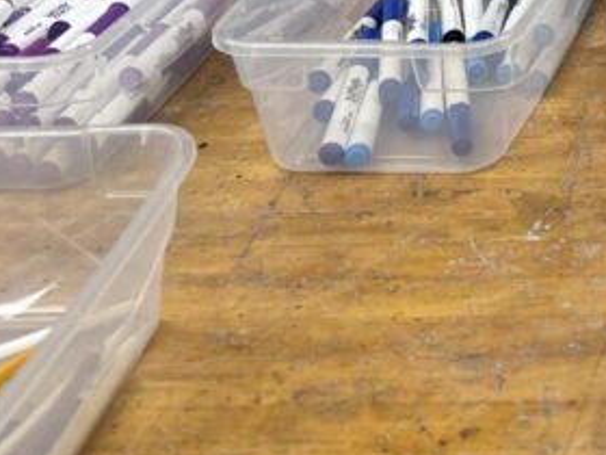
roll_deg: -0.2
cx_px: 961
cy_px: -366
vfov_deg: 13.8
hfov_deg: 18.0
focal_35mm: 95
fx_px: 1663
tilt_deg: -13.2
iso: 125
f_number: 1.6
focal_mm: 5.96
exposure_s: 1/60
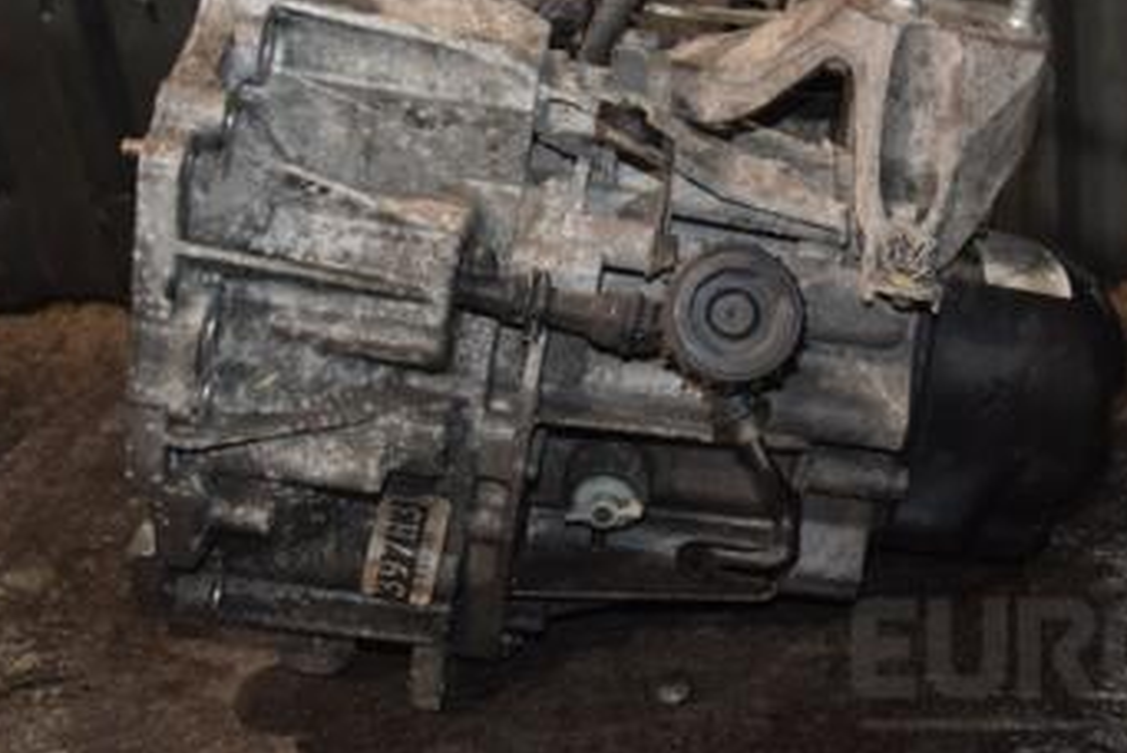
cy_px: 208
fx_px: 1817
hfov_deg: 34.0
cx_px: 790
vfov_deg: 23.2
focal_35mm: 58
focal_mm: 22
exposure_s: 1/60
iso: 800
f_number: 5
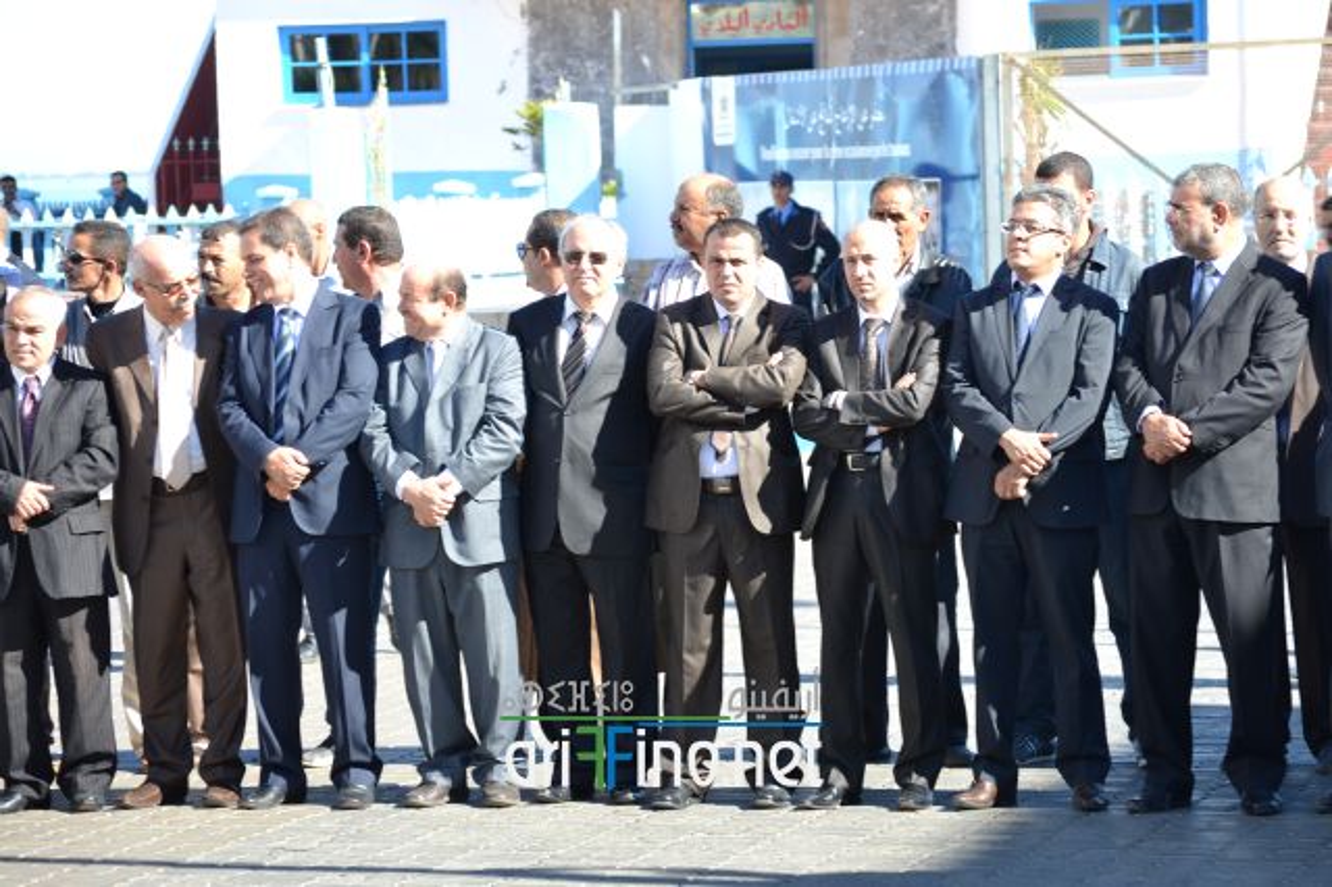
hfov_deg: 13.0
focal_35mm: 158
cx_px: 666
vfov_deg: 8.7
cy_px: 444
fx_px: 5824
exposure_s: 1/160
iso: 100
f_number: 6.3
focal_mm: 105
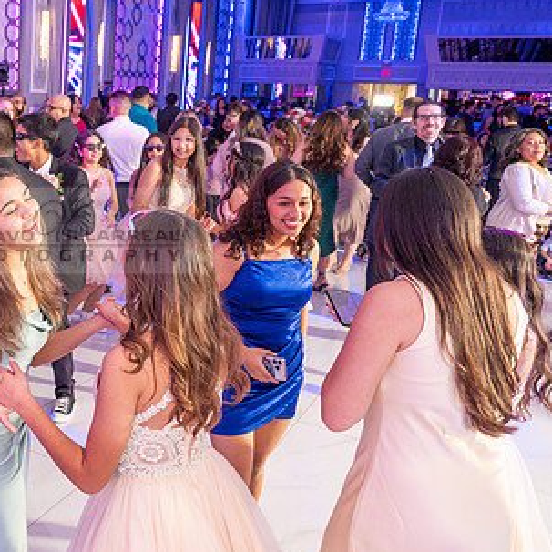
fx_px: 704
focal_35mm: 39
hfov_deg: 39.3
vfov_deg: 42.7
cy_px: 230
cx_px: 42
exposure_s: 1/160
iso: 1000
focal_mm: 24
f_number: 4.5
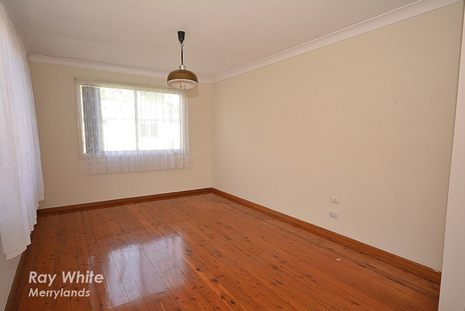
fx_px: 194
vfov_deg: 77.5
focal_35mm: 15
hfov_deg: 100.3
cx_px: 232
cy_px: 156
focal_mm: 10
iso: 220
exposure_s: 1/60
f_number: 4
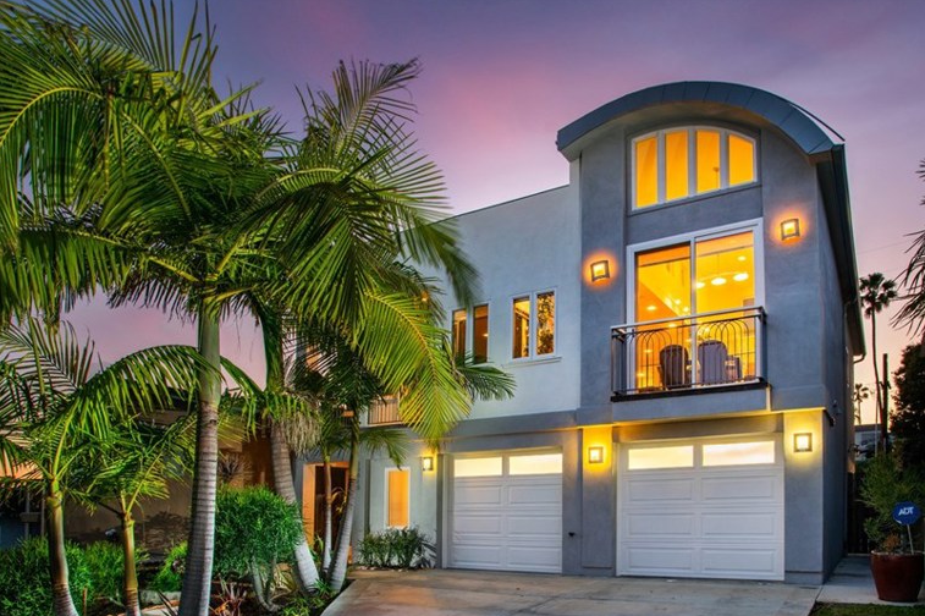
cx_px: 516
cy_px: 409
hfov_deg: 75.8
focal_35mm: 23
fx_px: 591
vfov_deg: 54.0
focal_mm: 17
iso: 250
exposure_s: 1/2.5
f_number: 8
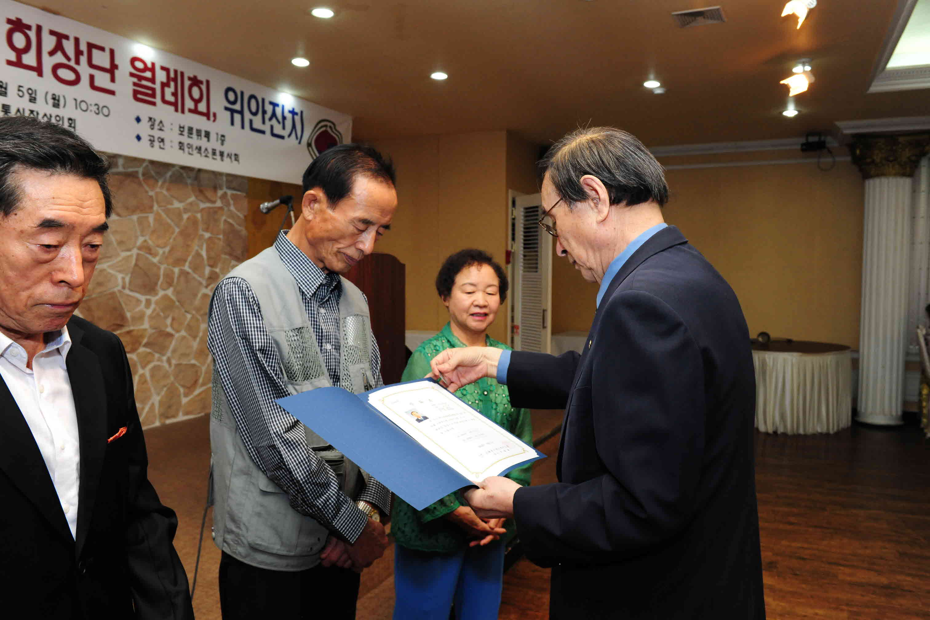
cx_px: 465
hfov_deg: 63.7
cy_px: 310
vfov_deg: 45.0
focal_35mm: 29
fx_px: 749
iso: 1600
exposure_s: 1/160
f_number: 7.1
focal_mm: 29
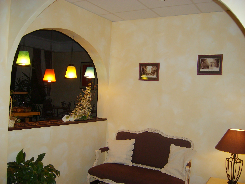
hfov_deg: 52.6
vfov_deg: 40.7
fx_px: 248
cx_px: 122
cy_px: 92
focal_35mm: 35
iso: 100
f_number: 2.8
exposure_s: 1/45
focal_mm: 5.8
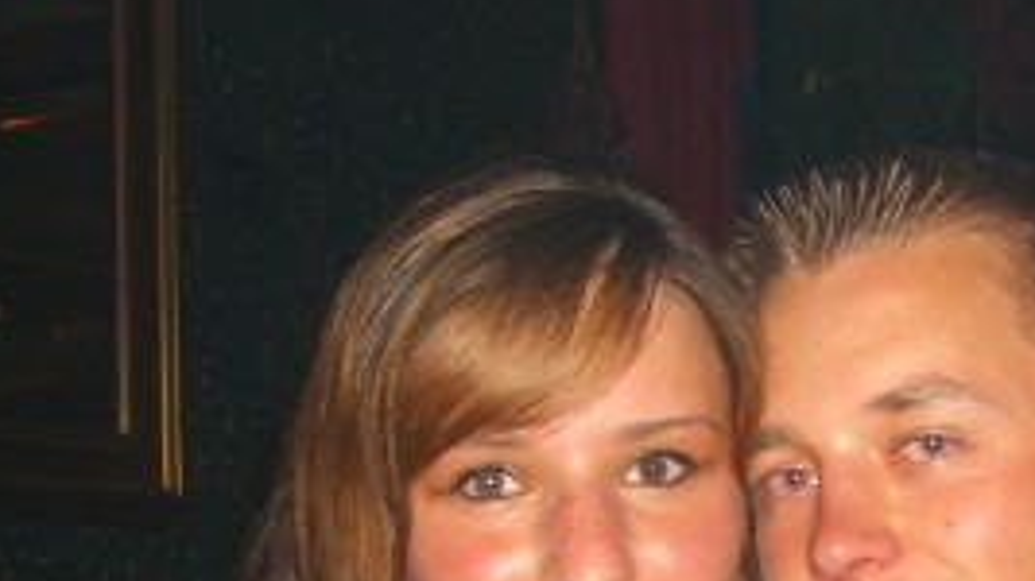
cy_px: 717
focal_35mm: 93
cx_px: 744
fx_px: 2552
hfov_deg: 22.8
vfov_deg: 12.7
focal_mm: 7.9
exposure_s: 1/60
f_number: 2.8
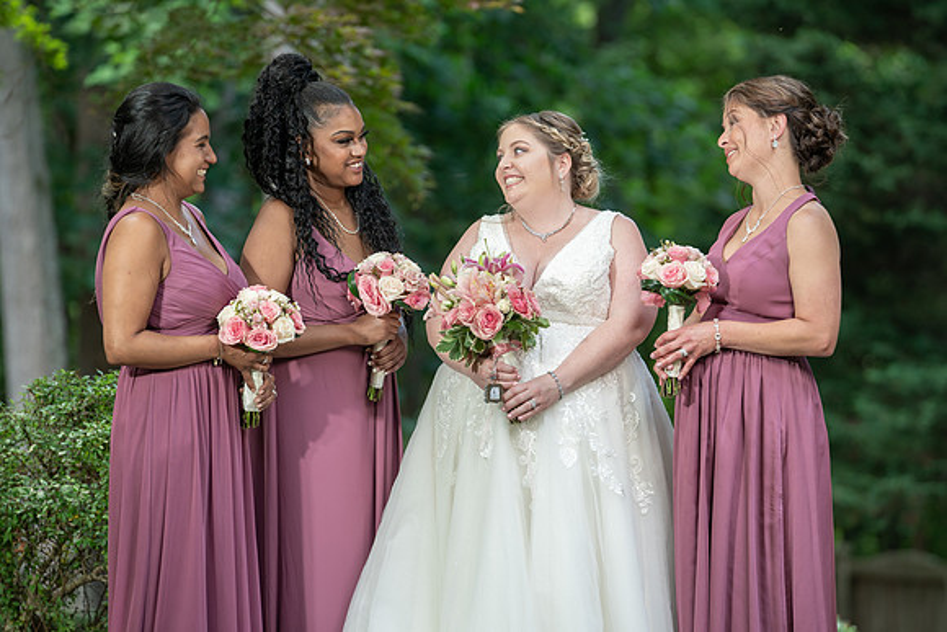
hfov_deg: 11.0
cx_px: 474
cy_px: 316
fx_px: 4920
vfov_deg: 7.3
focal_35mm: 187
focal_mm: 187
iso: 400
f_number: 4
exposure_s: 1/200
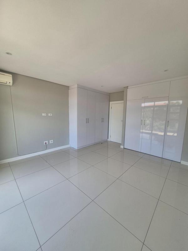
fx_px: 94
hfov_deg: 89.9
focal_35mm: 13
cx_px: 94
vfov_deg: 106.2
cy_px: 126
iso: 50
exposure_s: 1/112
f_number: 2.2
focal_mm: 1.74
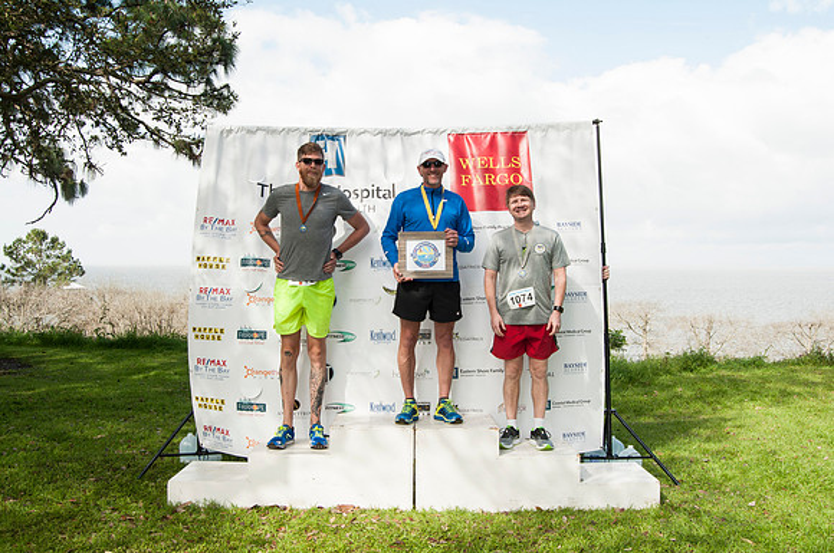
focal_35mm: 30
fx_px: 694
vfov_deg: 43.5
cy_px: 276
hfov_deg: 62.0
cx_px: 417
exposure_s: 1/200
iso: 250
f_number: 9
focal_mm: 20
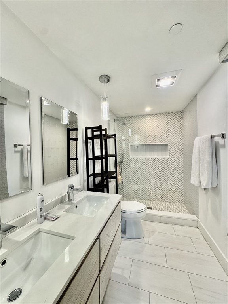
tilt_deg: -1.3
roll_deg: +1.6
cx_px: 114
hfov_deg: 85.7
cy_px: 152
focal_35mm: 14
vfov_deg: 102.1
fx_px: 123
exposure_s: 1/120
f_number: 2.2
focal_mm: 2.22
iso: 160
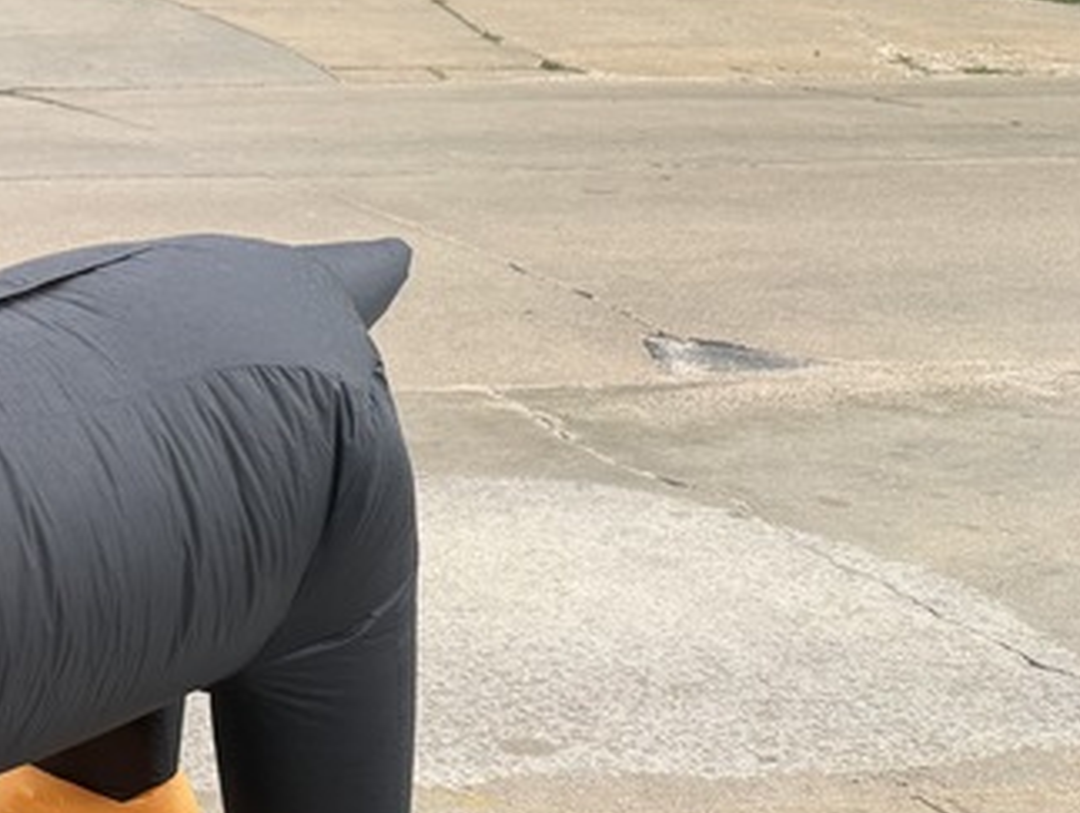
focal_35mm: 76
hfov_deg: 21.3
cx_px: -565
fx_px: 2374
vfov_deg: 19.3
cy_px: 224
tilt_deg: -11.0
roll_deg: +0.0
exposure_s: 1/121
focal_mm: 6.76
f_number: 1.78
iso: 125
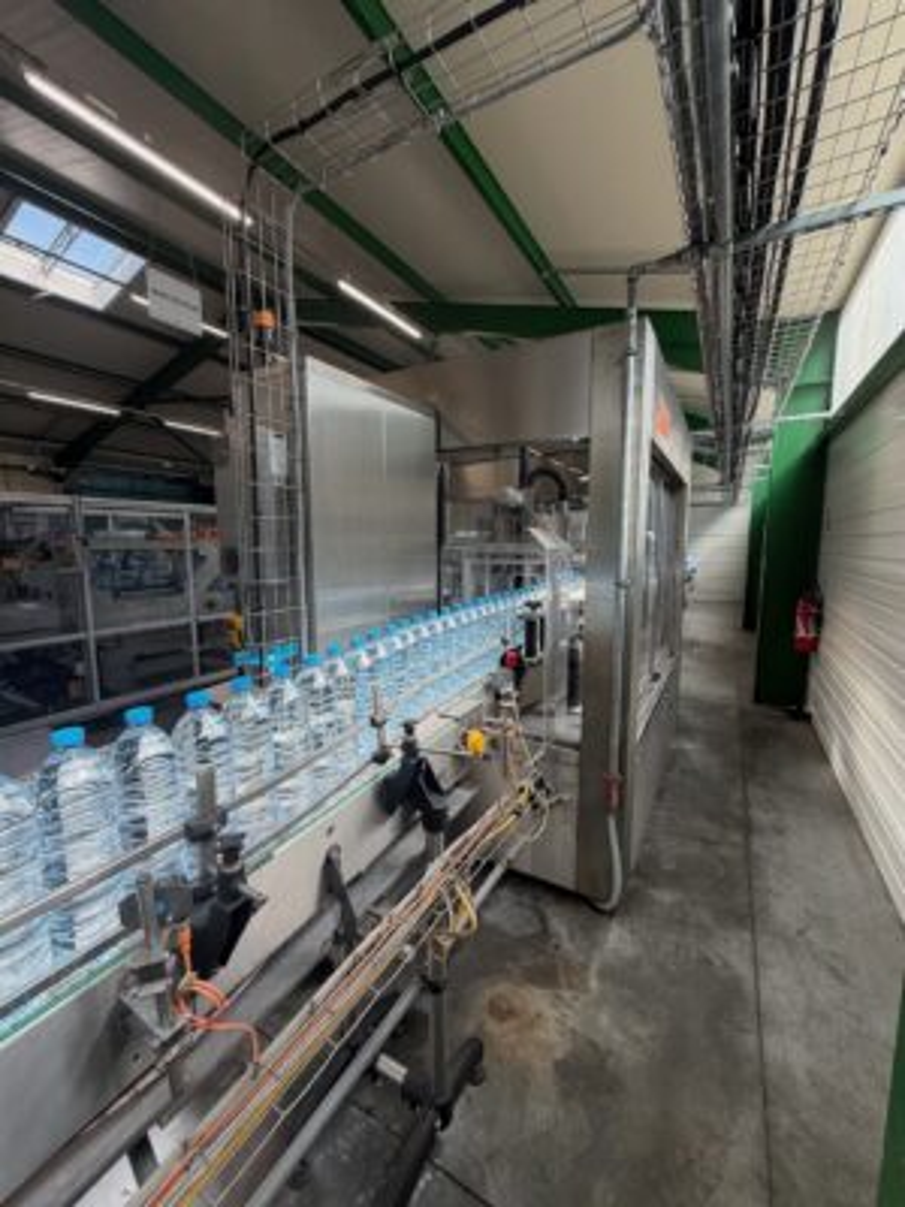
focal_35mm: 14
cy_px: 604
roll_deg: +0.3
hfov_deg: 85.7
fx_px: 488
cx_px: 452
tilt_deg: -6.7
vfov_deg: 102.1
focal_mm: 2.22
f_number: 2.2
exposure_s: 1/121
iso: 64
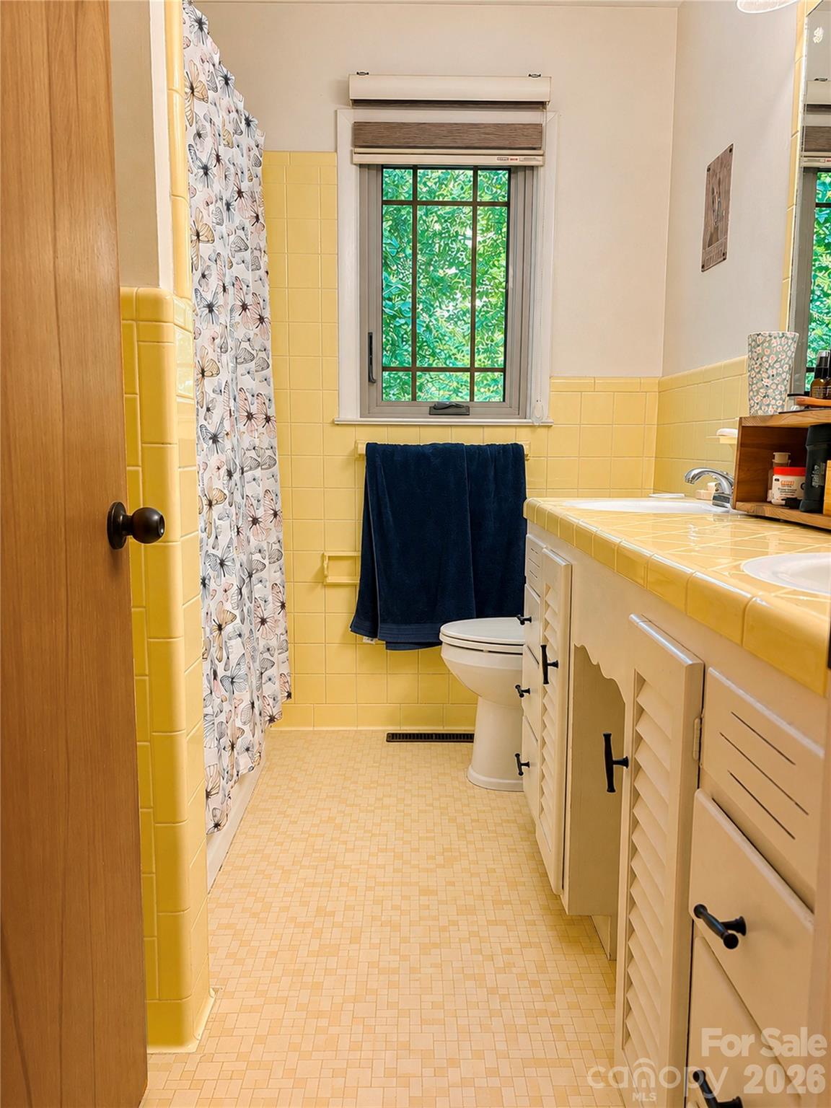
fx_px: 832
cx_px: 416
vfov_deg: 67.3
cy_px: 554
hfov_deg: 53.1
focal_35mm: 26
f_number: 1.6
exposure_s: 1/60
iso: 125
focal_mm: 5.96
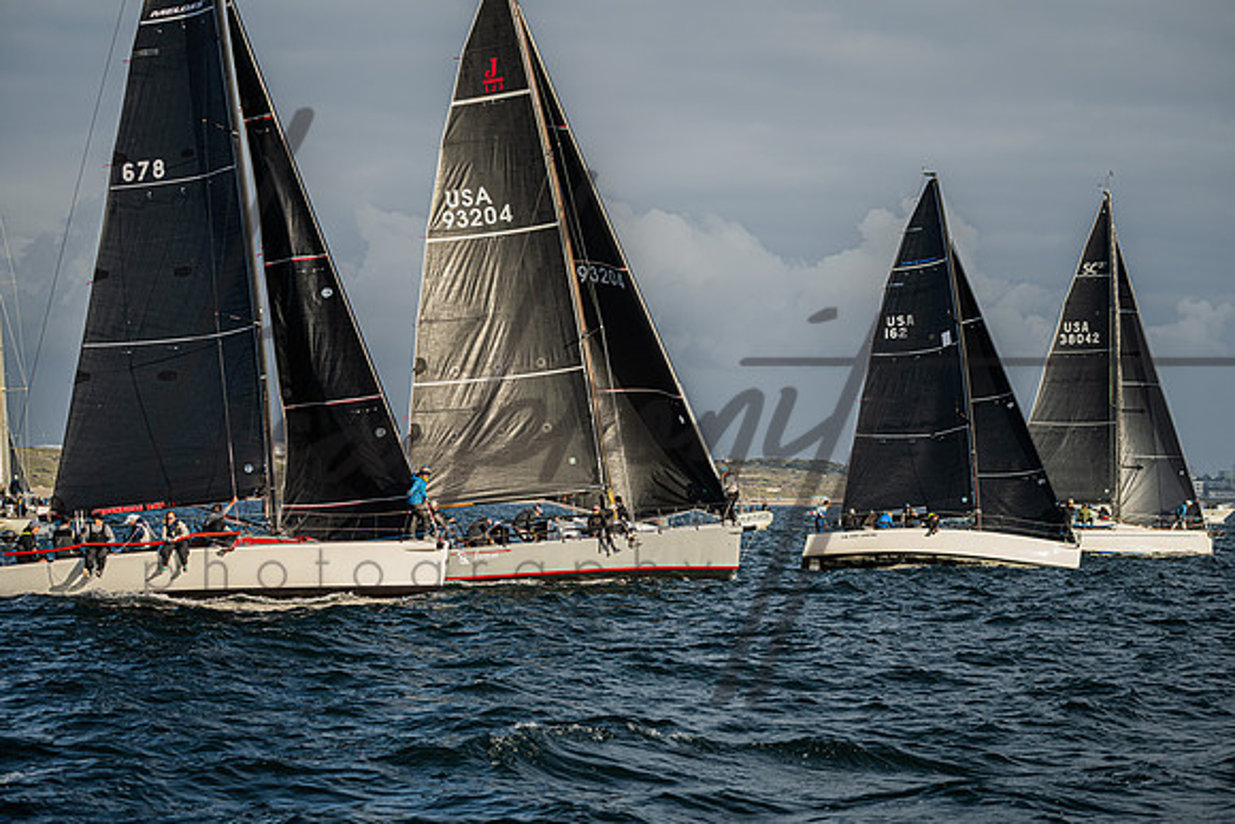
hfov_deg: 18.9
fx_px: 3715
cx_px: 652
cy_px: 422
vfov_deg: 12.7
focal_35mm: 108
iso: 100
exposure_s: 1/1000
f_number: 4.5
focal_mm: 100
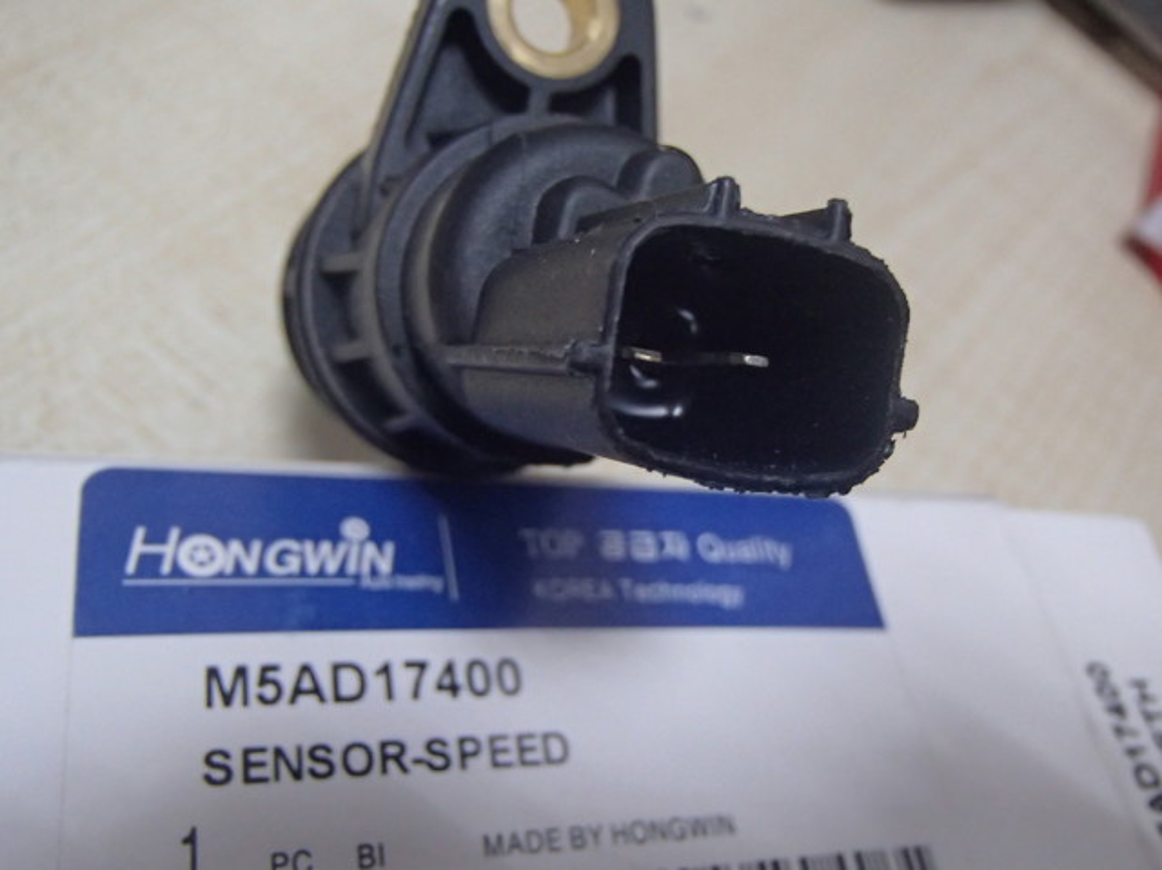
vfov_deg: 38.6
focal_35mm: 37
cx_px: 581
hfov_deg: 50.2
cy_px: 435
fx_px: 1241
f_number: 4.7
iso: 800
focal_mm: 6.64
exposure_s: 1/50
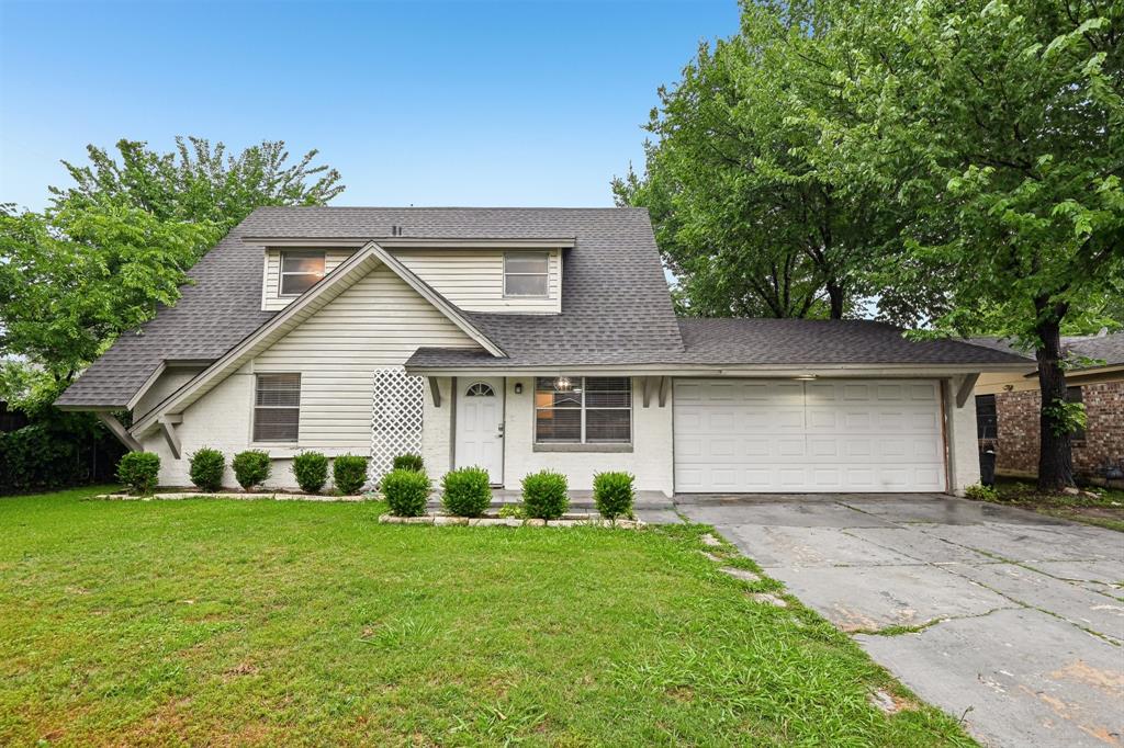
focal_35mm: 18
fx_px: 562
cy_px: 374
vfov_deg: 67.3
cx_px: 562
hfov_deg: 90.0
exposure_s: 1/80
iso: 400
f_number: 8
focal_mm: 18
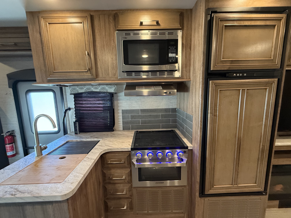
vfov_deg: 85.7
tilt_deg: -8.6
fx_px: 118
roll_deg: +1.3
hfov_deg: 102.1
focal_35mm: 14
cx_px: 146
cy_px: 109
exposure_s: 1/60
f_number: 2.2
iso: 500
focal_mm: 2.22
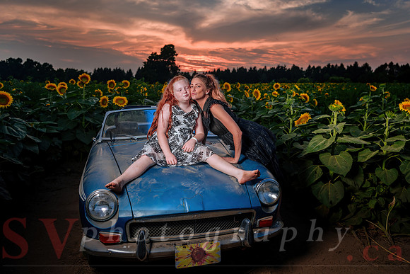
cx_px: 205
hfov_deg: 57.7
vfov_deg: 40.3
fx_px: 372
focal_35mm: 33
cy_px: 137
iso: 64
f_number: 3.2
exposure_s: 1/125
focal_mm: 31
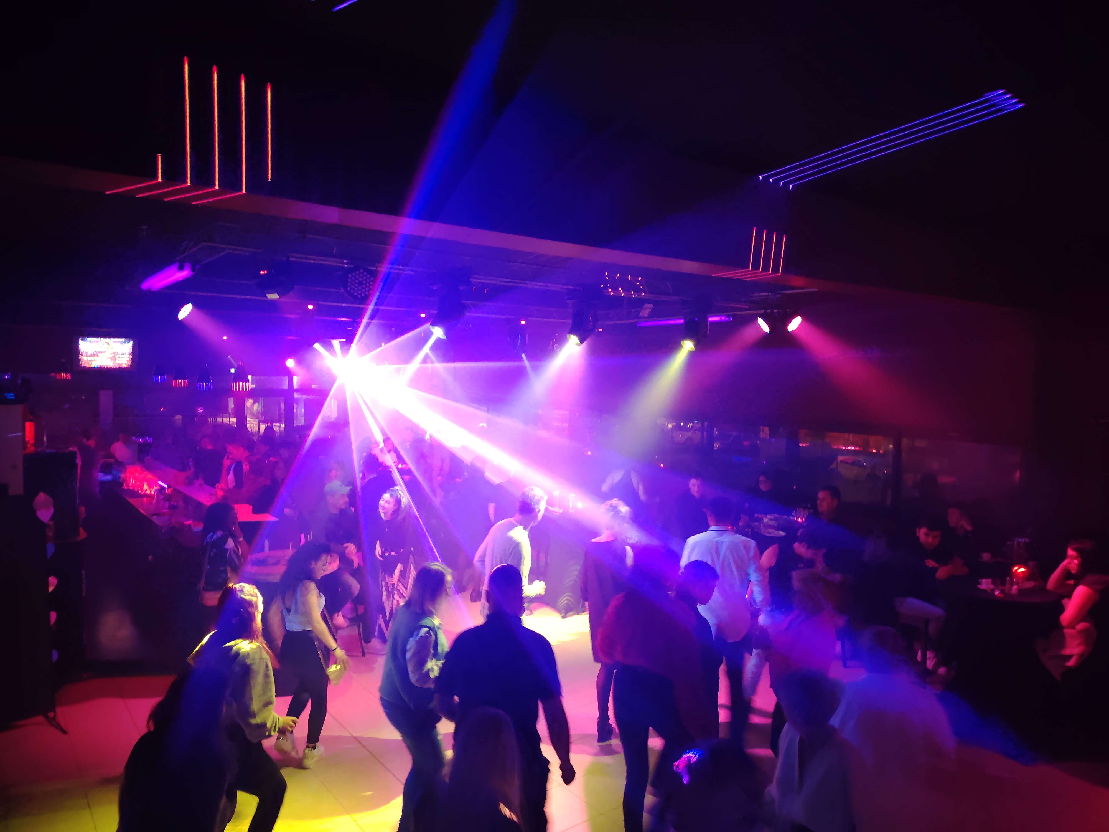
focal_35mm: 24
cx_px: 554
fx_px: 769
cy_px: 416
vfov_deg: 56.8
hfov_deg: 71.6
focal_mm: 5.25
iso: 7360
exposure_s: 1/20
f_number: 1.75
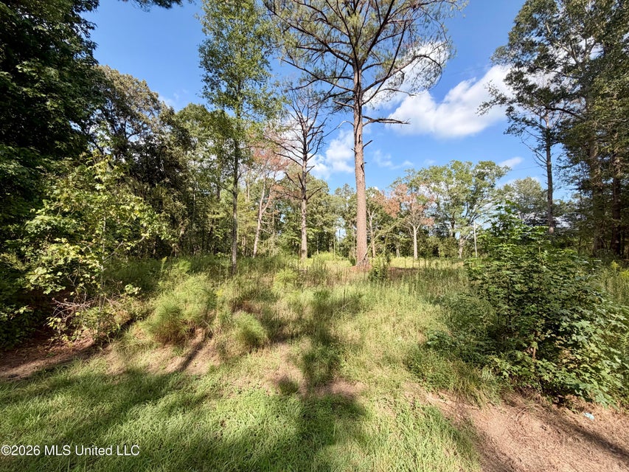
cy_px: 236
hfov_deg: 102.1
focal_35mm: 14
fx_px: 254
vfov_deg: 85.7
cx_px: 314
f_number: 2.2
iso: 40
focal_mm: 2.22
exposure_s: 1/625
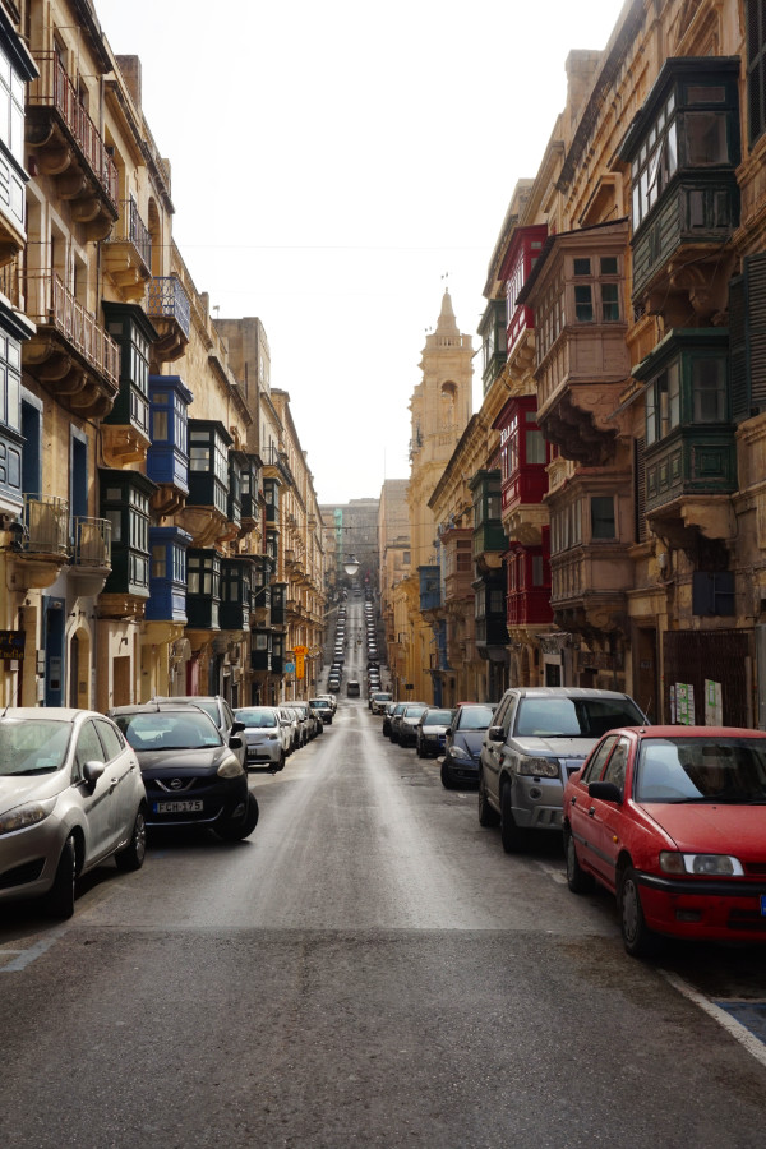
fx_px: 1149
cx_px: 383
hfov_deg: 36.9
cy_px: 574
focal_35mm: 36
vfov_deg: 53.1
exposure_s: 1/80
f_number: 14
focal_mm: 24
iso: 100
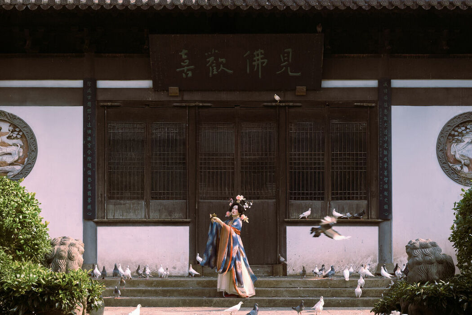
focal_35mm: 50
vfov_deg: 27.0
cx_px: 236
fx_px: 656
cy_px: 158
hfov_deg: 39.6
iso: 500
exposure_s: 1/320
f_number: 11
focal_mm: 50
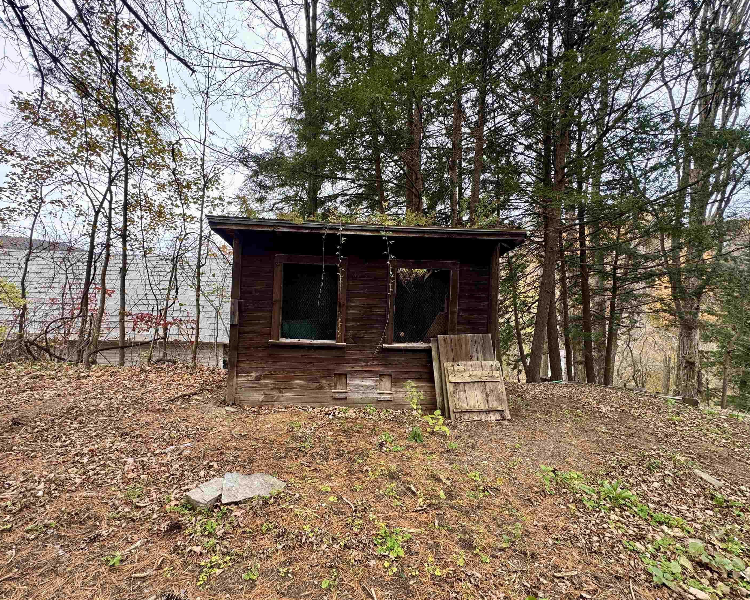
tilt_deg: +0.1
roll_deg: -0.3
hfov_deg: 96.7
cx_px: 355
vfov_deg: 84.0
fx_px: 333
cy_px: 302
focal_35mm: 15
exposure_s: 1/112
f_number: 2.2
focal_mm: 2.22
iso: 40
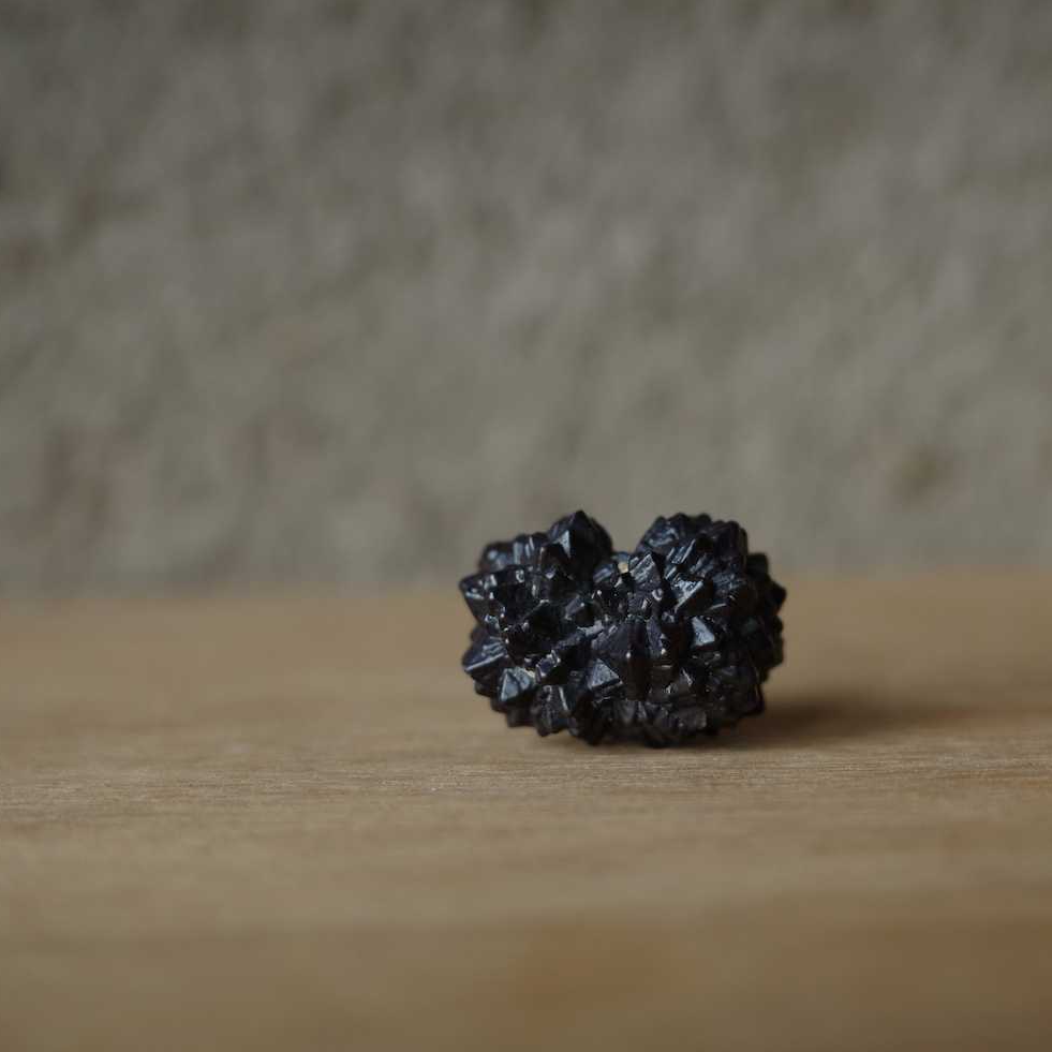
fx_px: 1788
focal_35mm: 52
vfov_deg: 32.8
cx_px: 642
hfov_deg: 32.7
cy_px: 534
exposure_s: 1/100
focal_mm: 26
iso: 200
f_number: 2.8
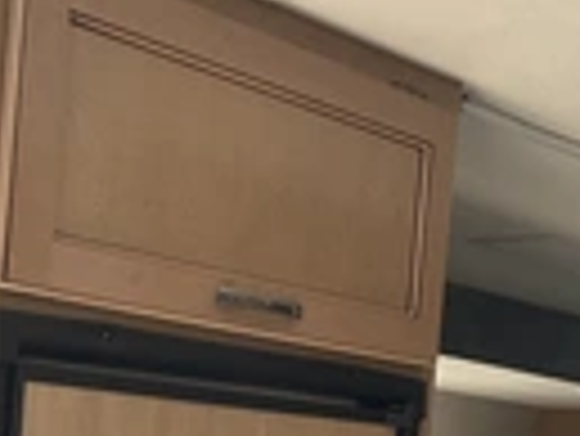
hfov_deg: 21.7
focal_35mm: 90
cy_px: 494
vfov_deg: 15.9
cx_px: 342
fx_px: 1509
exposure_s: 1/106
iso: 64
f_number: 1.8
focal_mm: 3
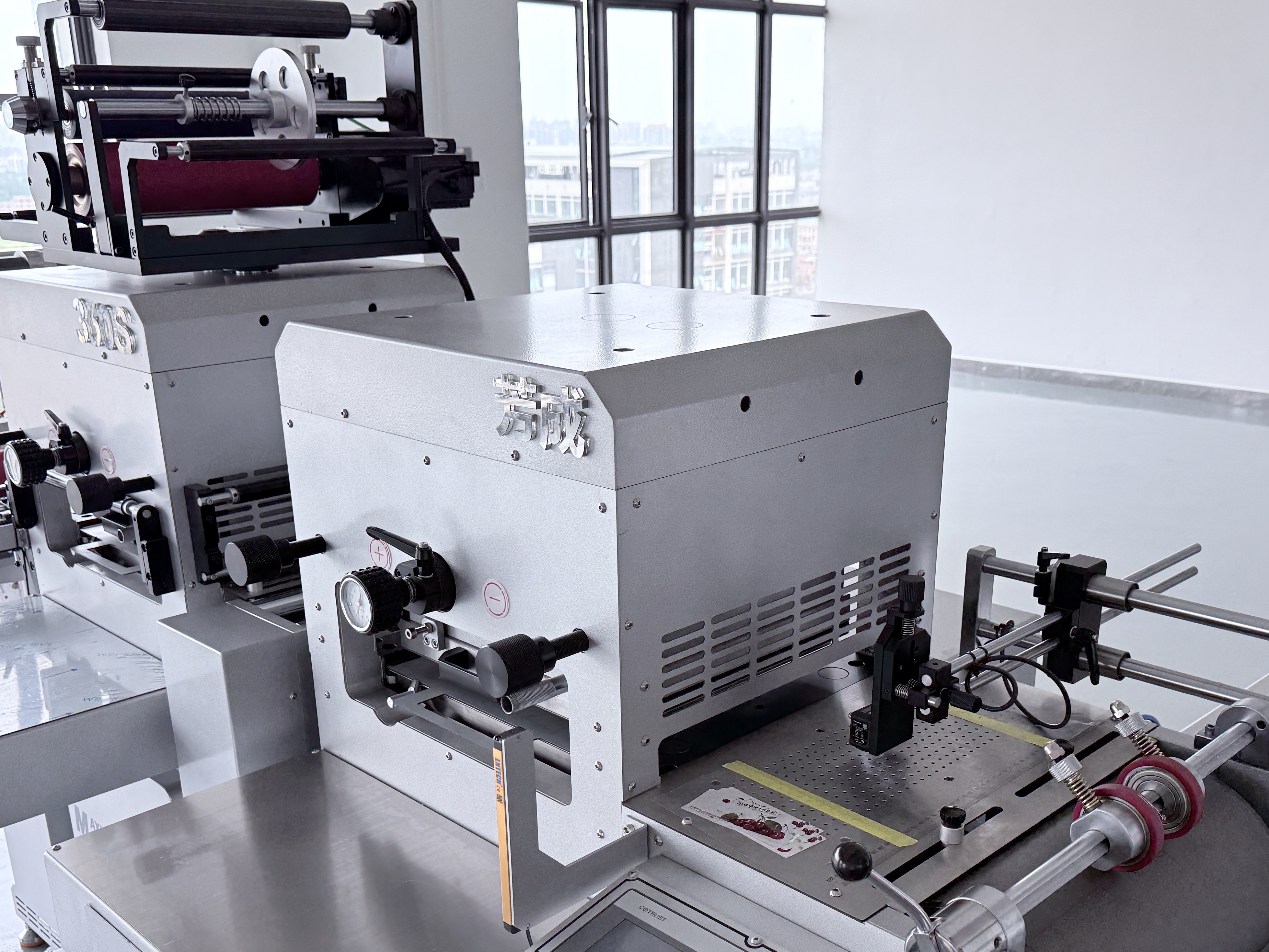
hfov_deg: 52.6
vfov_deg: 40.4
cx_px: 634
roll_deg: +0.7
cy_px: 609
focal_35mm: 35
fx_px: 1283
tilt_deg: -19.9
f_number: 1.78
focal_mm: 6.76
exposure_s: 1/220
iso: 100
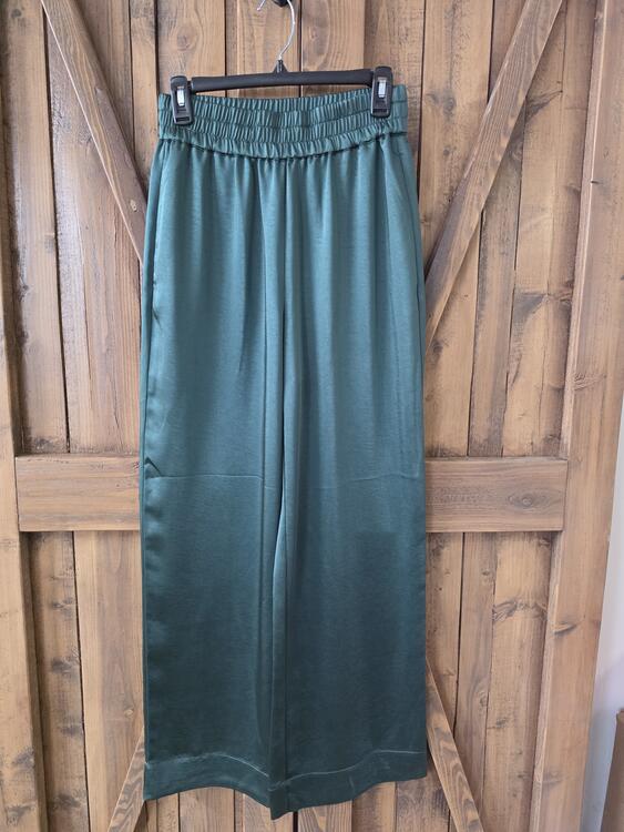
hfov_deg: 58.9
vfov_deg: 73.9
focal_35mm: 23
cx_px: 312
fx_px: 552
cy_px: 416
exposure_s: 1/120
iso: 1250
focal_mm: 6.5
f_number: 1.4
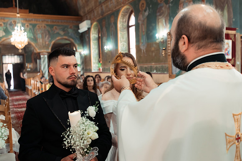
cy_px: 79
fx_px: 226
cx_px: 106
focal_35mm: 34
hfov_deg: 56.1
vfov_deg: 39.2
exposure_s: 1/200
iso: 1600
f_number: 3.2
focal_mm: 30
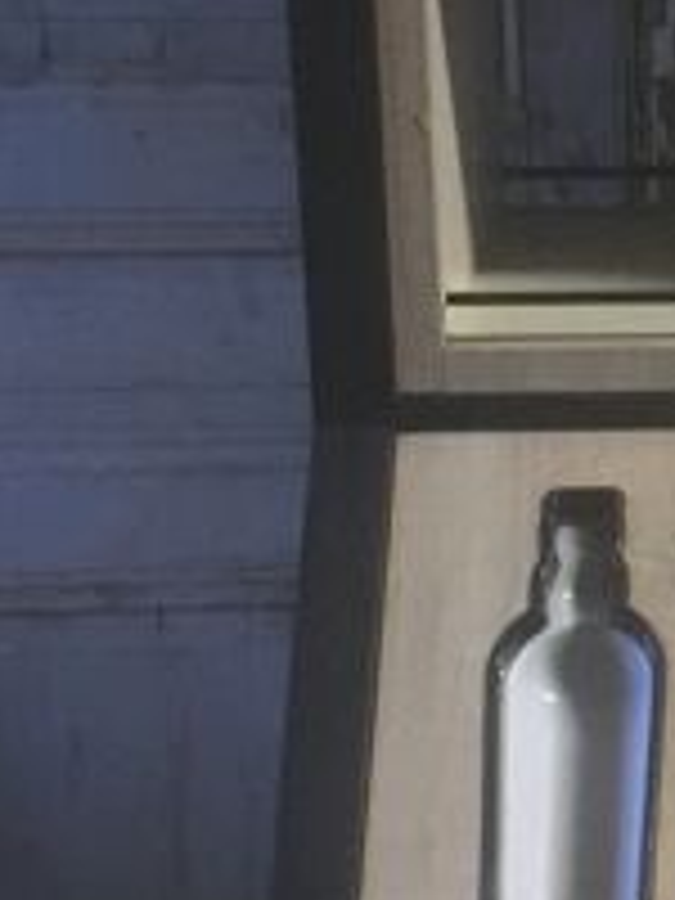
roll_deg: -0.9
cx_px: 1192
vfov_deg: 17.0
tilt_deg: -16.9
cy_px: 346
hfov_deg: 11.8
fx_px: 3016
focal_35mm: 116
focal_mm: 4.15
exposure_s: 1/17
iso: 320
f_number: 2.2
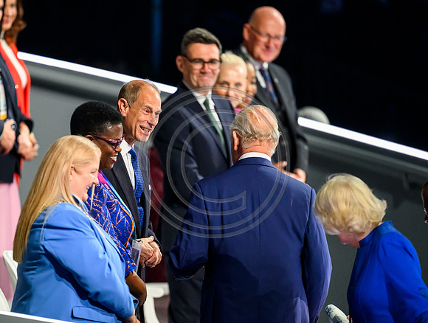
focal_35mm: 484
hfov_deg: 4.1
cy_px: 165
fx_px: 6003
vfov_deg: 3.1
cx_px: 158
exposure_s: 1/500
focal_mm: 400
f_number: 3.2
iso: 8000
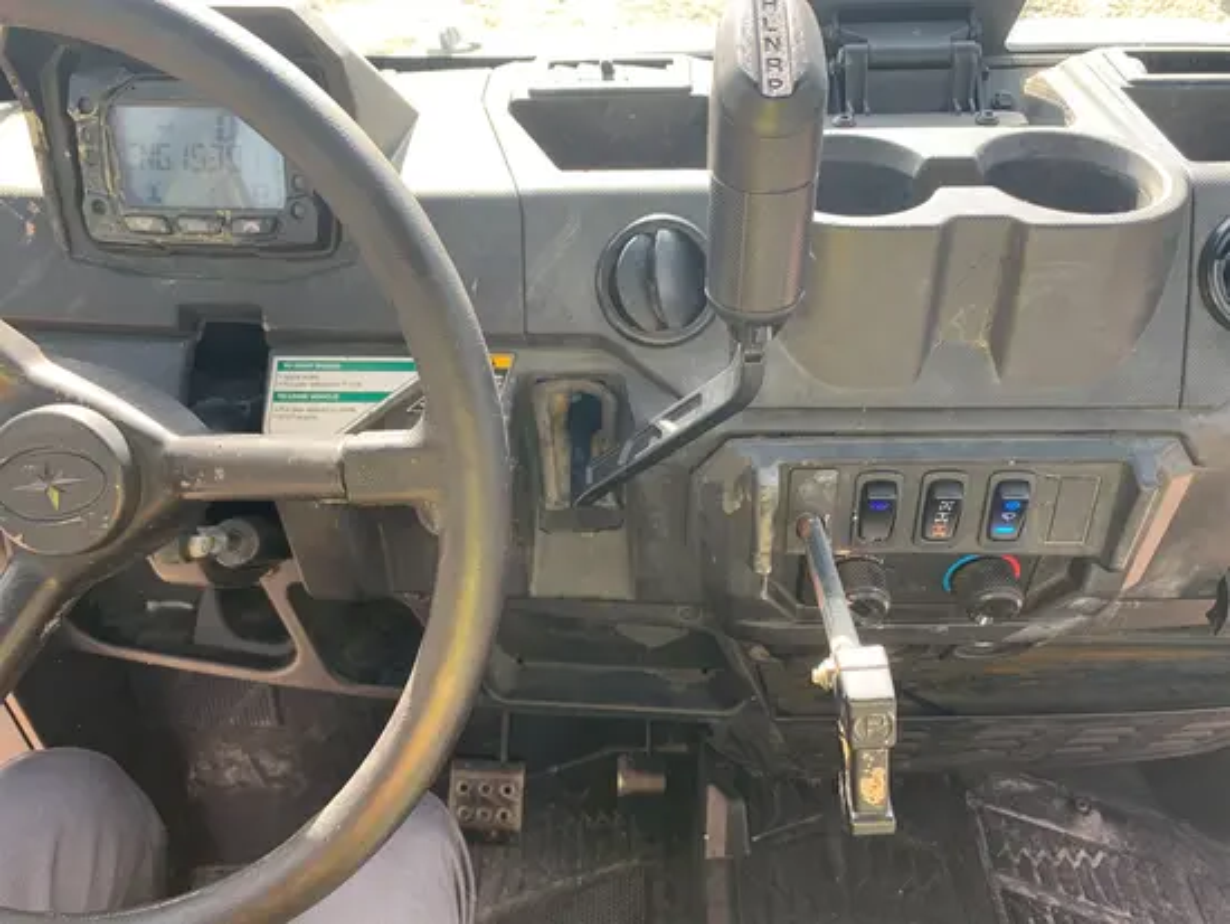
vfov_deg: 53.1
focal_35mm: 26
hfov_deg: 67.3
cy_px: 462
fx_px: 924
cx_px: 615
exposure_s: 1/121
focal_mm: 4.25
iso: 40
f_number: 1.8
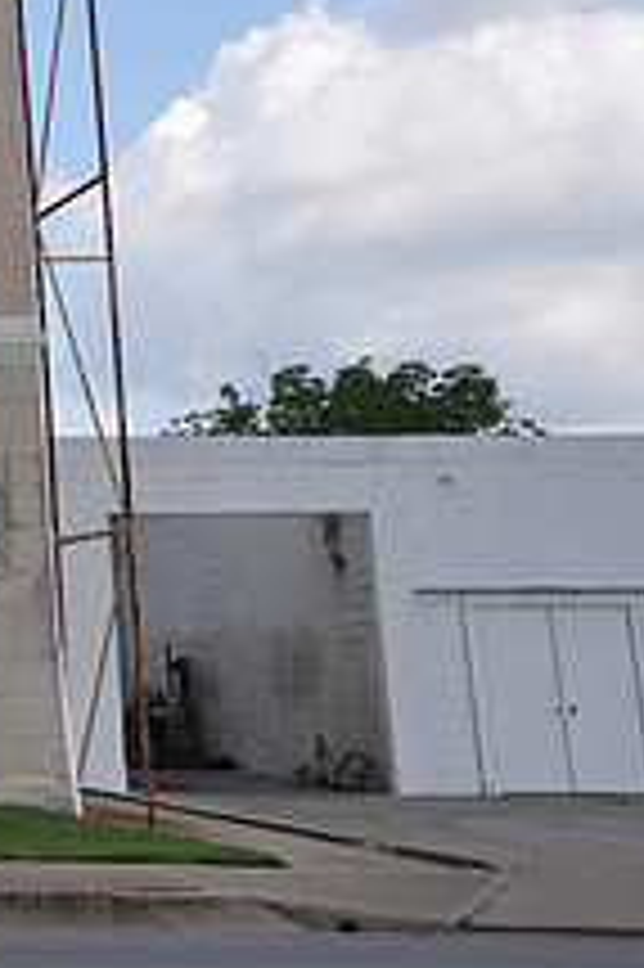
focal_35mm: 89
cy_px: 124
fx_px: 2392
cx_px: -635
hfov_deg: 13.3
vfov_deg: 22.4
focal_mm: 22
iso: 200
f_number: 8
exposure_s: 1/250
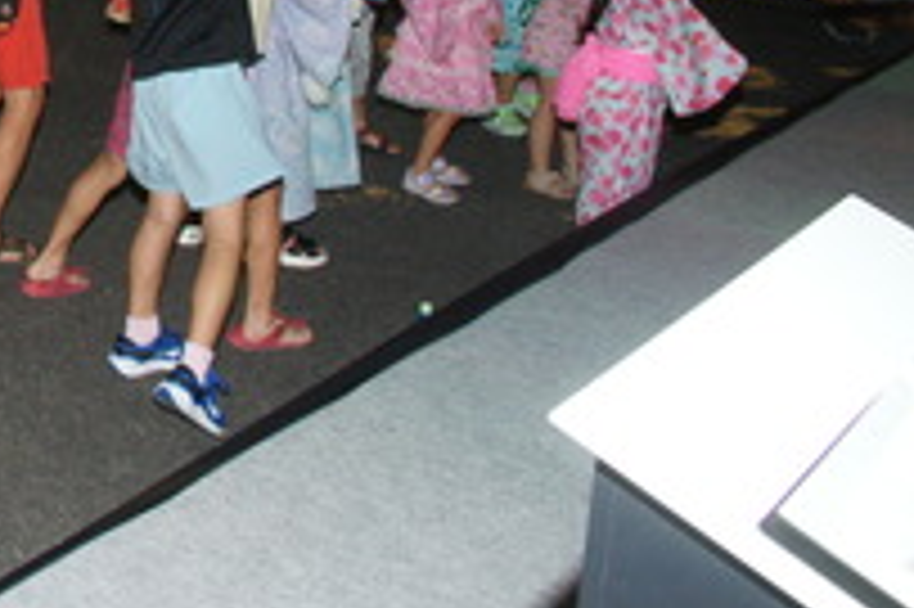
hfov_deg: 24.4
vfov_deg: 18.1
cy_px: -182
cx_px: -342
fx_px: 1776
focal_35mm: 70
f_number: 8
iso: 800
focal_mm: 24
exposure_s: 1/60
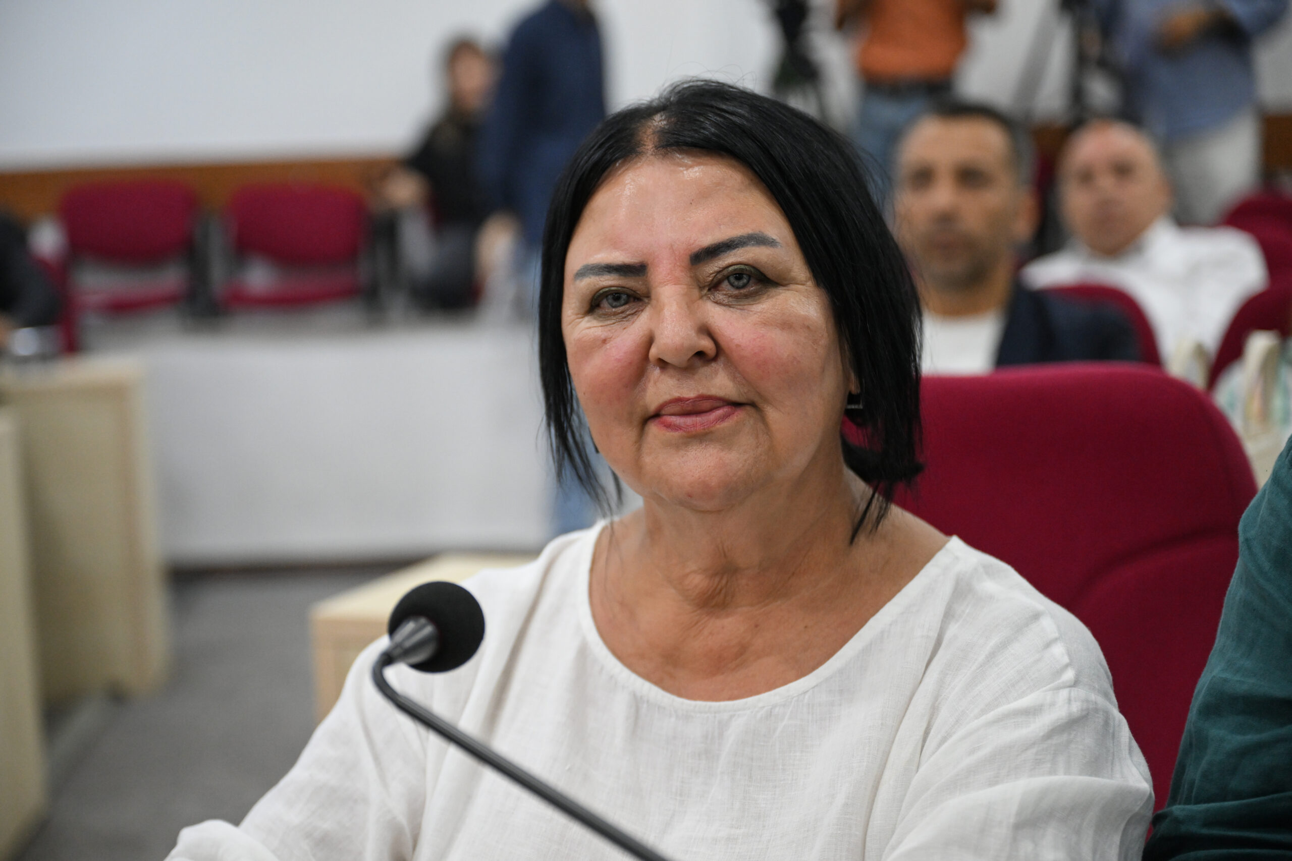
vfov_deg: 22.6
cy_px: 430
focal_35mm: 60
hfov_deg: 33.4
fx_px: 2153
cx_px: 646
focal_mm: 60
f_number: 2.8
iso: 2500
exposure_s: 1/250
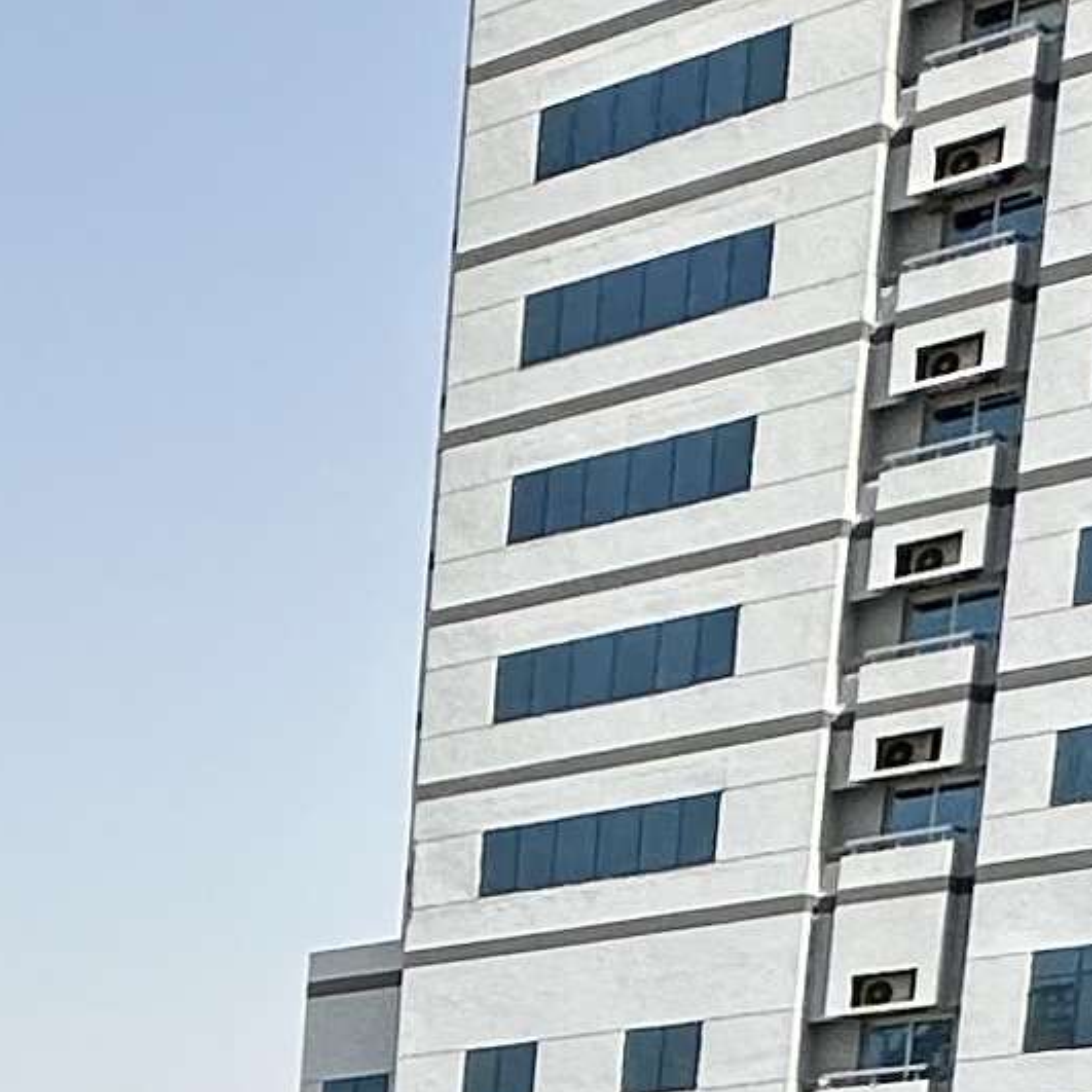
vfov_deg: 14.9
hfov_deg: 15.6
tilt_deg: -11.0
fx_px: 3355
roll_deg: -0.6
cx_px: -934
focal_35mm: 94
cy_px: 2219
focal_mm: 2.22
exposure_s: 1/1742
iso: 40
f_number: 2.2
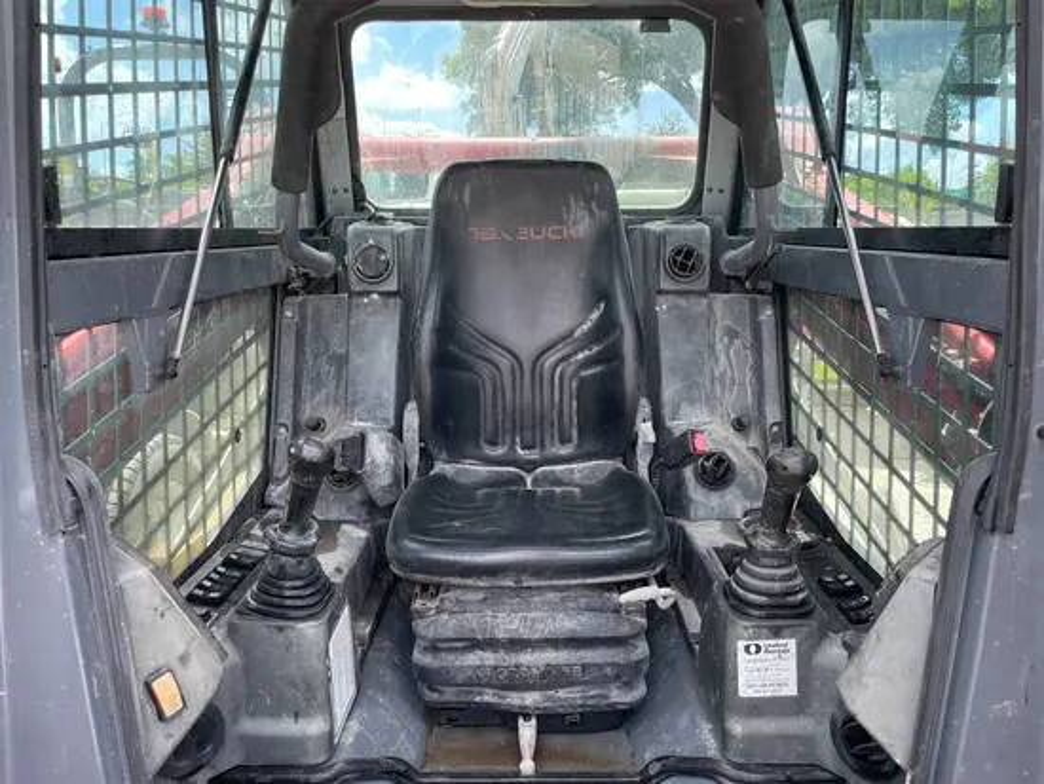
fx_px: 784
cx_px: 522
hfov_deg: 67.3
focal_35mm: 26
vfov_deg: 53.1
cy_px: 392
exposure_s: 1/419
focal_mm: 4.2
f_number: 1.6
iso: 32
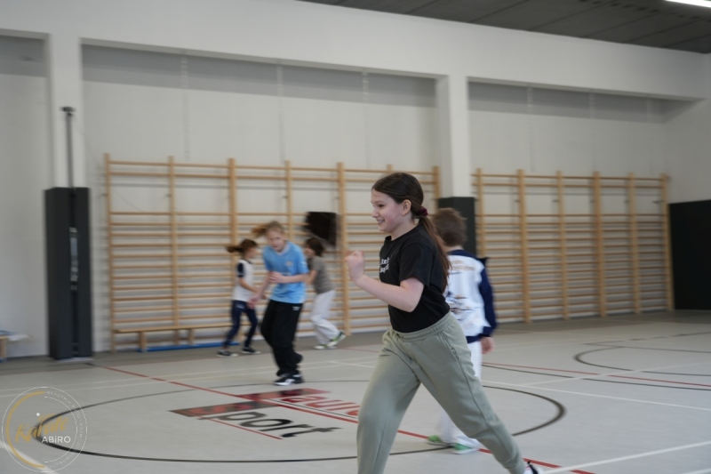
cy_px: 237
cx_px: 356
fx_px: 908
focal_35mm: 46
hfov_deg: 42.8
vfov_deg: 29.2
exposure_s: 1/160
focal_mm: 46
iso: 640
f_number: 4
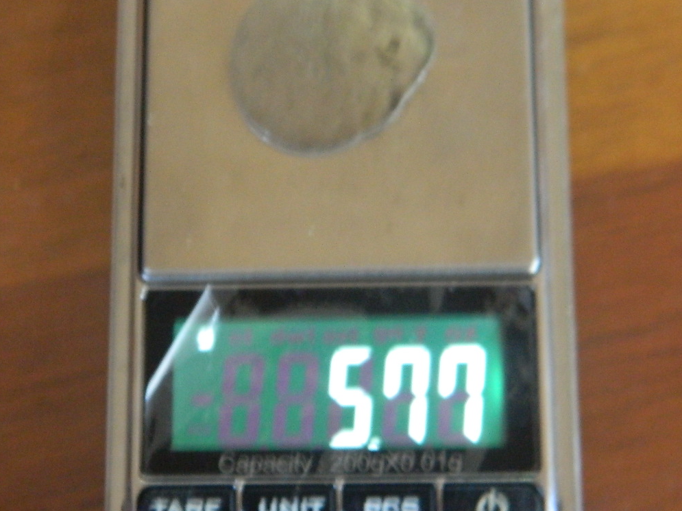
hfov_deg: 18.5
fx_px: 2088
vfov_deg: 14.0
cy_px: 249
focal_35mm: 106
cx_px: 343
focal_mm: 18.6
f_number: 4.5
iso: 800
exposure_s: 1/5
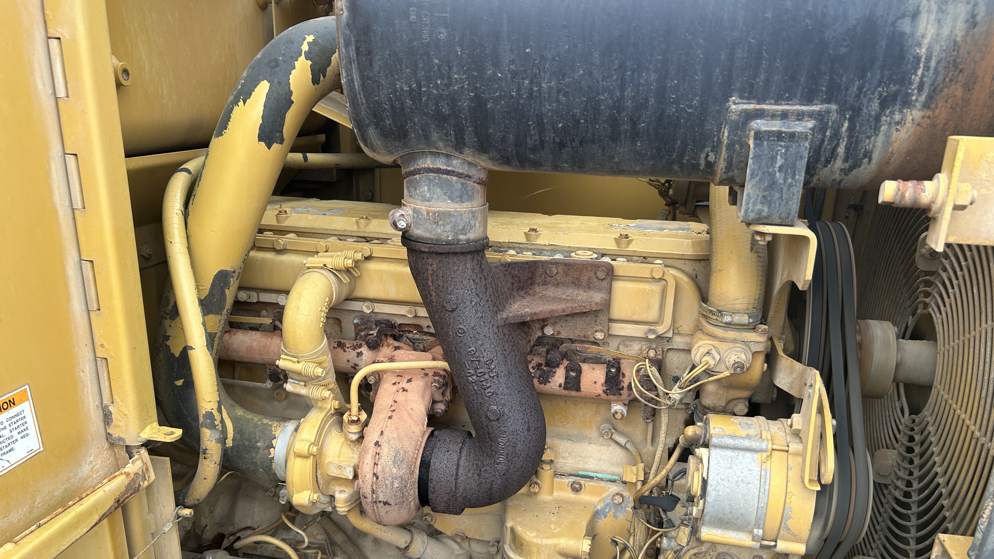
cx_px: 496
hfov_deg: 66.1
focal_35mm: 29
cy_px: 356
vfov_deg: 39.9
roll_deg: -0.8
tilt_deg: -21.0
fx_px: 764
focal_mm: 5.7
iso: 40
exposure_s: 1/266
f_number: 1.5
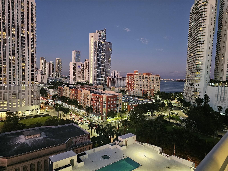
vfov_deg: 58.9
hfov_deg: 73.9
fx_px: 151
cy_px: 86
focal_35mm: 23
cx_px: 114
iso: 800
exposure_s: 1/30
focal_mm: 6.3
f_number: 1.7
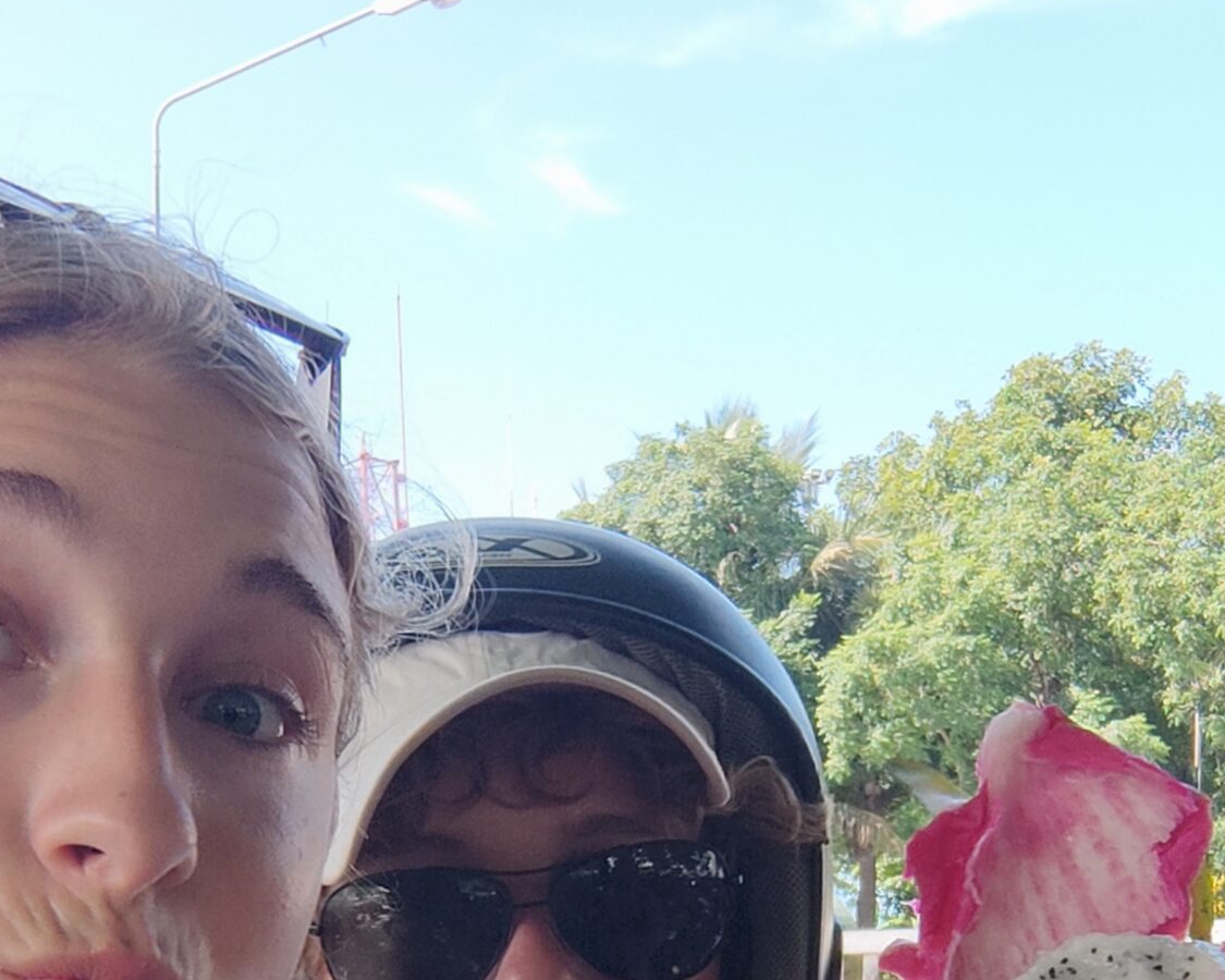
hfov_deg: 26.8
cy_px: 1086
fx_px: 2574
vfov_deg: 20.5
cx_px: 581
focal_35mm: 71
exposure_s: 1/856
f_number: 2.2
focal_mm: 3.14
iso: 101
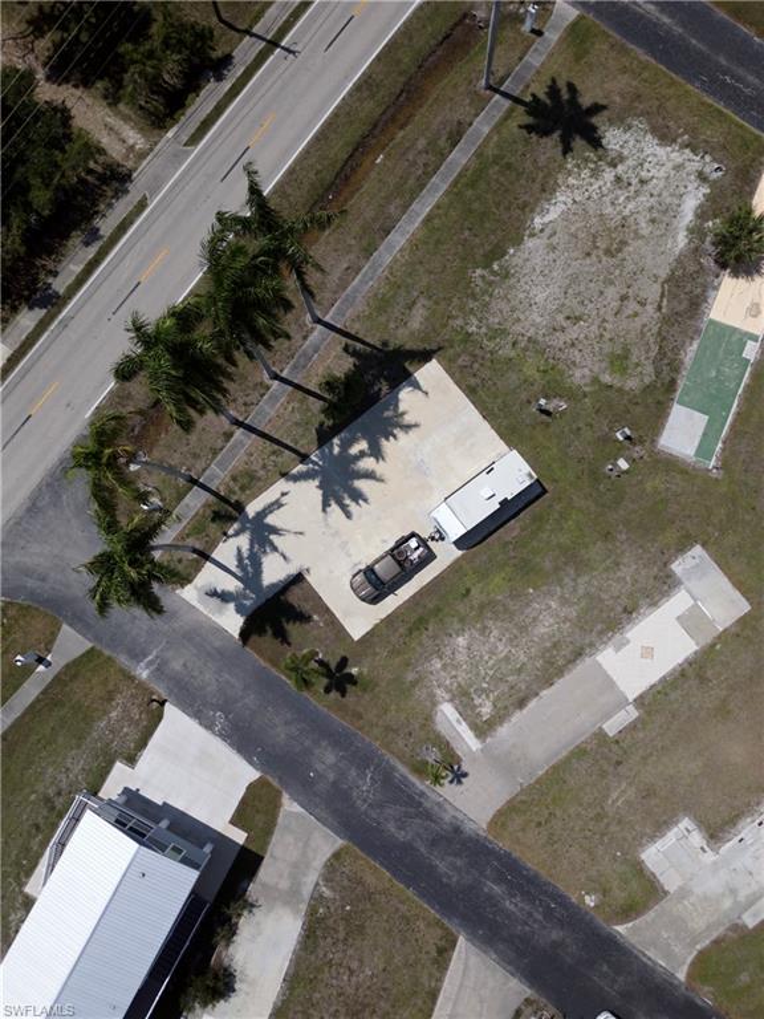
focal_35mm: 24
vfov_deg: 71.6
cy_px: 510
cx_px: 382
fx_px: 706
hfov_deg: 56.8
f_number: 1.7
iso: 150
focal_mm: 6.72
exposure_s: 1/640
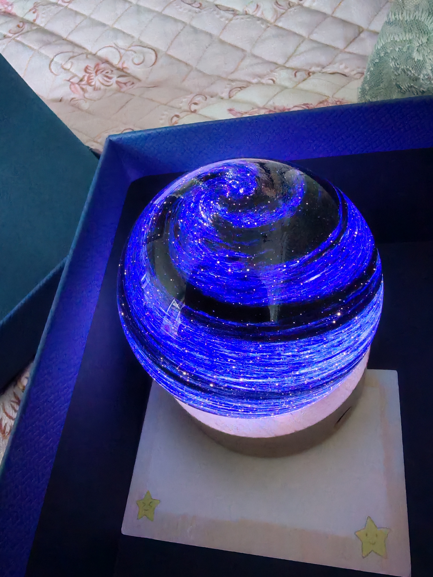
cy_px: 288
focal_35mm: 27
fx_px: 450
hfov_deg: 51.4
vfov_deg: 65.3
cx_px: 216
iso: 1000
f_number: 2.2
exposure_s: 1/10
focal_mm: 1.96
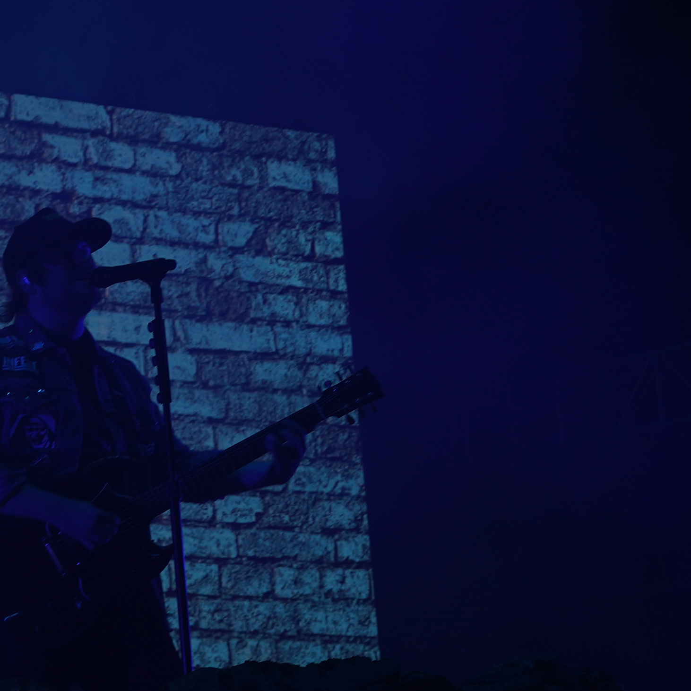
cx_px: -102
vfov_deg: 12.6
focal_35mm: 136
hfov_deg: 12.6
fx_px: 3071
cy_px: -100
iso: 100
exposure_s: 1/100
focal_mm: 39
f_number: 6.3
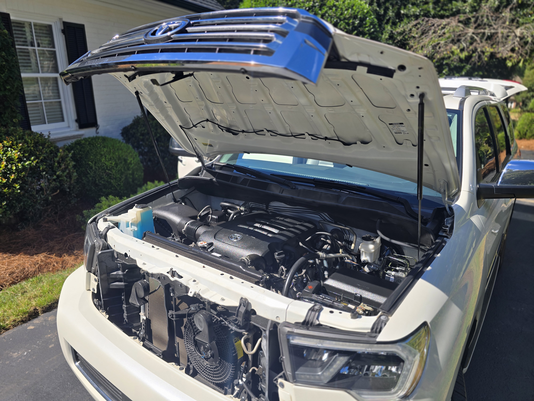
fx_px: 355
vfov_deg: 58.9
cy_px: 200
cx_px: 267
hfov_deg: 73.9
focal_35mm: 23
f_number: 1.7
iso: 12
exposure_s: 1/895
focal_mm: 6.3
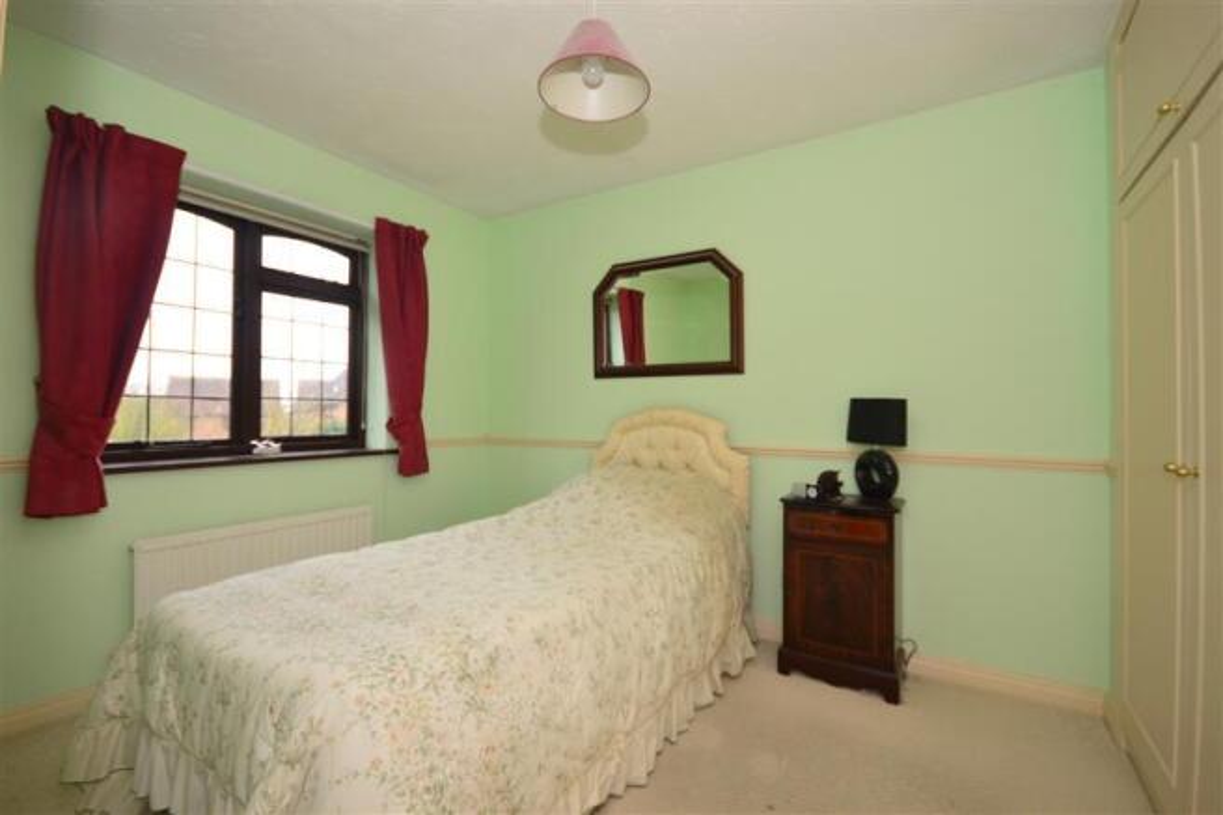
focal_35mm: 15
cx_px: 612
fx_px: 509
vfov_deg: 77.3
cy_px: 408
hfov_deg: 100.4
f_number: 5.6
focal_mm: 10
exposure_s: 1/80
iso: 400
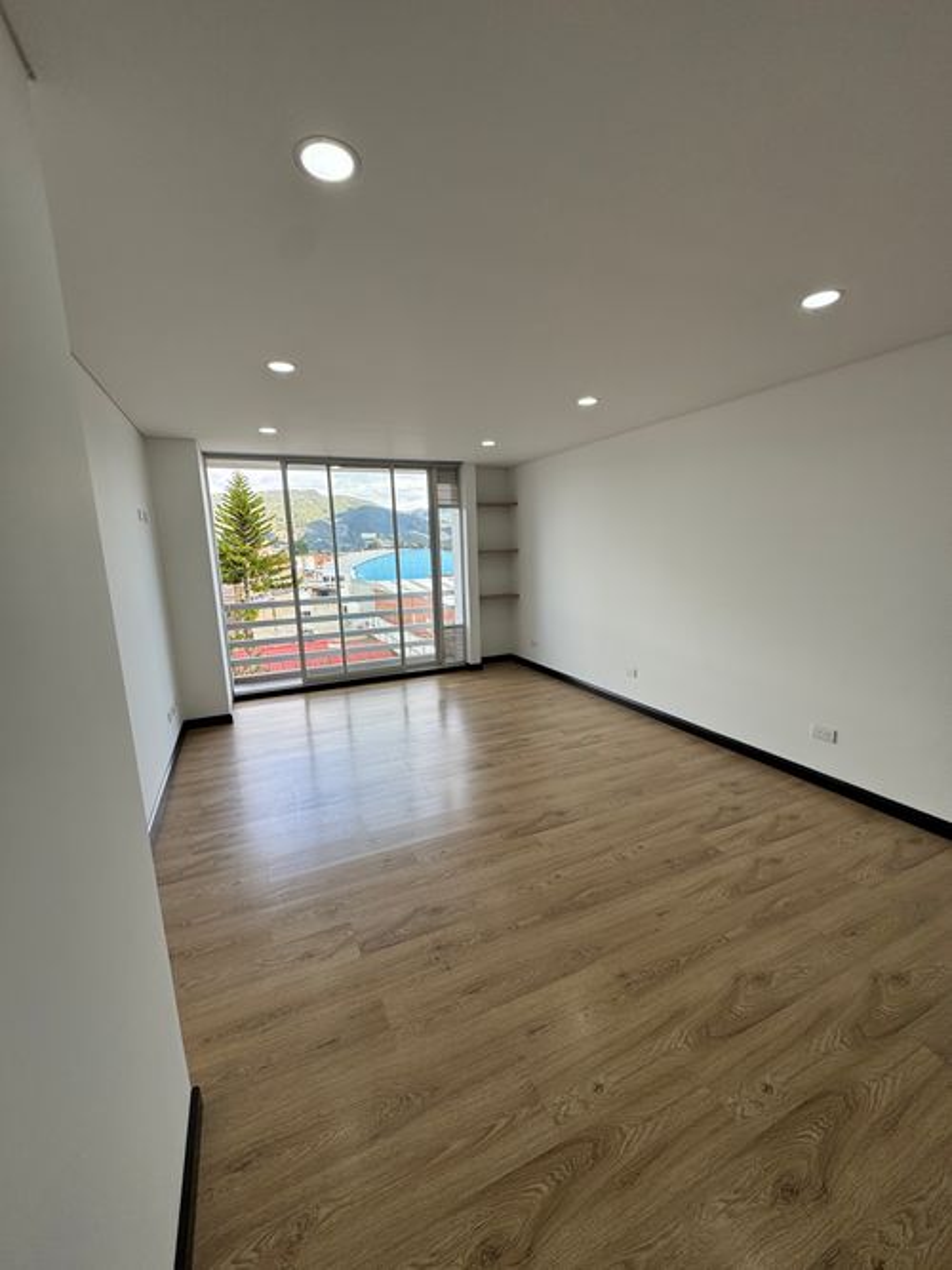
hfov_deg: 85.7
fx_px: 514
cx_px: 476
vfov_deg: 102.1
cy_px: 635
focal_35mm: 14
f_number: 2.2
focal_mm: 2.22
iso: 40
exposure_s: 1/180
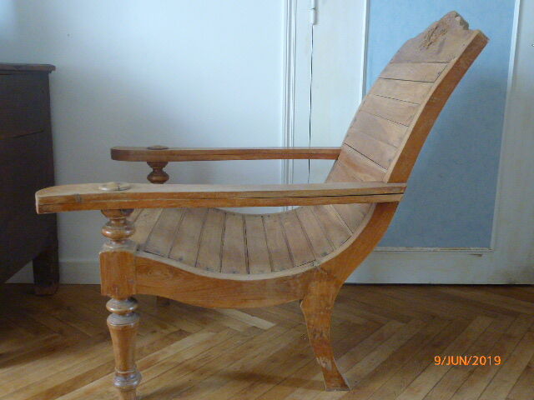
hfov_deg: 54.0
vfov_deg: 41.8
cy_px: 200
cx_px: 267
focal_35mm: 34
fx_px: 524
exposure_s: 1/25
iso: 400
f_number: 3.6
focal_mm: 5.9
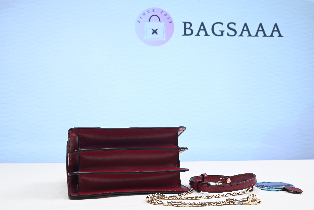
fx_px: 358
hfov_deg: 47.4
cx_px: 157
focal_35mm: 41
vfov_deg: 32.7
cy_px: 105
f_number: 16
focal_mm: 41
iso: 100
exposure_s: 1/2
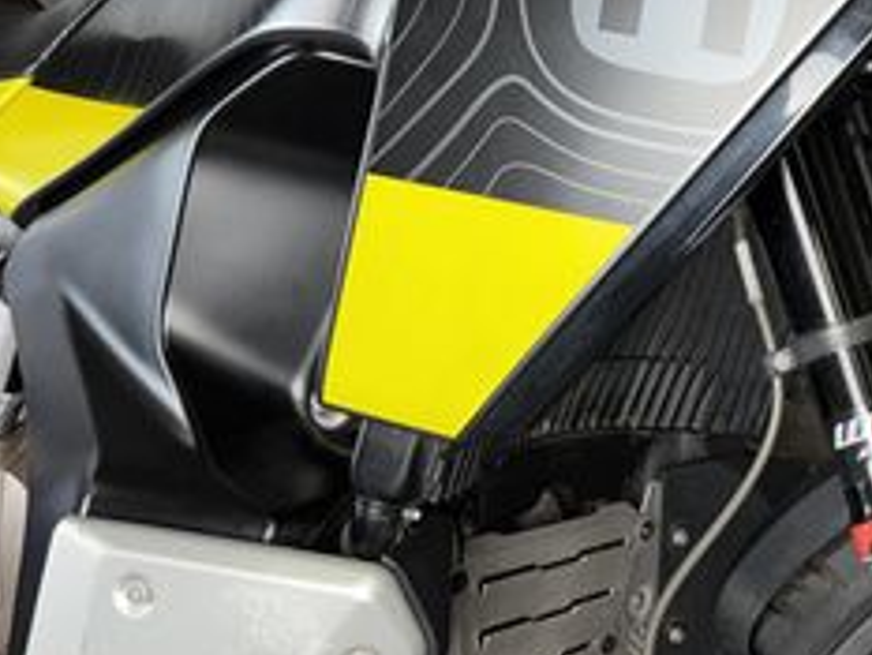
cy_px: 165
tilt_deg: -10.3
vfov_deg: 22.1
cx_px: 891
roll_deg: +0.3
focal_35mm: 66
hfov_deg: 27.5
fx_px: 1663
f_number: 1.78
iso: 80
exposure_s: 1/31
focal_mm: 6.76
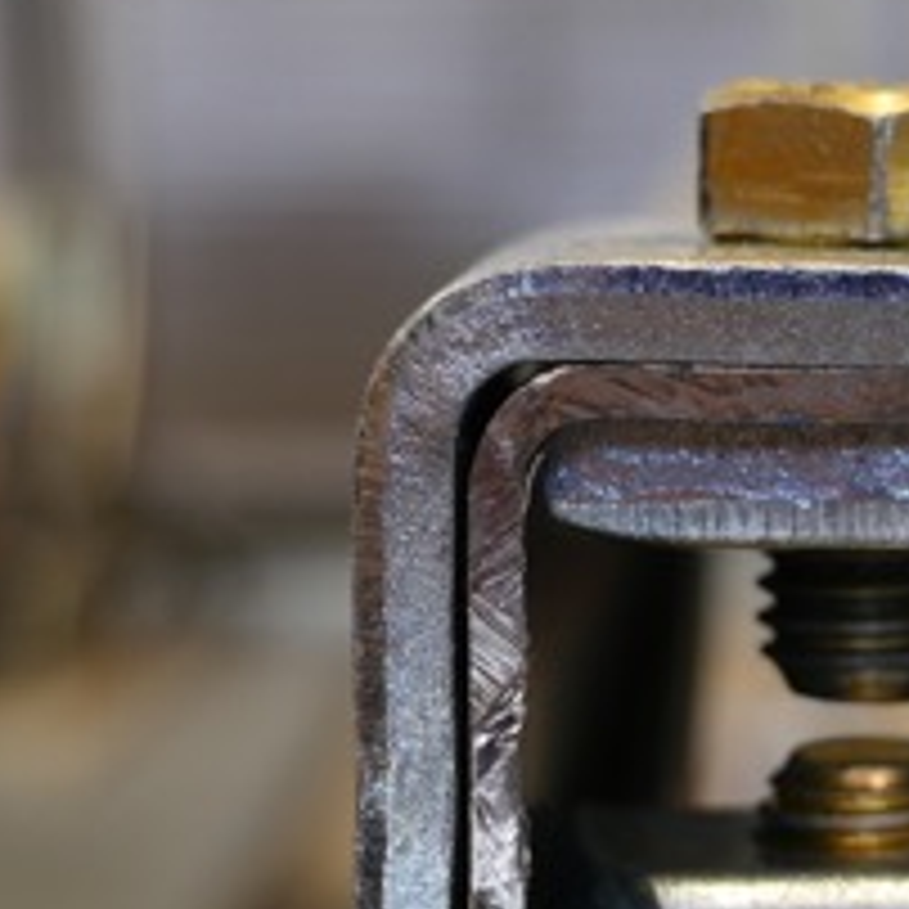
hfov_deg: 14.5
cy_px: 562
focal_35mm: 119
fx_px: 3535
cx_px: 850
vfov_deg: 14.6
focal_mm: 17
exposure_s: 1/60
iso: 250
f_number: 2.8
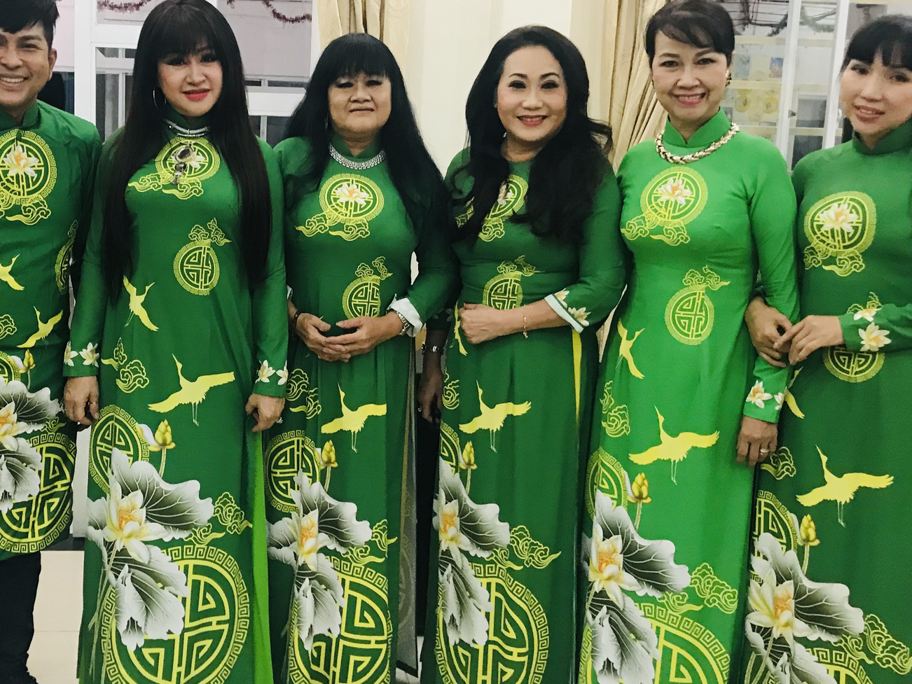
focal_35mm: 43
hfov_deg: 43.4
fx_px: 1133
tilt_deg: -8.2
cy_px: 294
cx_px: 322
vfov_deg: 33.6
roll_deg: -1.0
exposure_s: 1/17
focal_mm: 3.99
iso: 80
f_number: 1.8
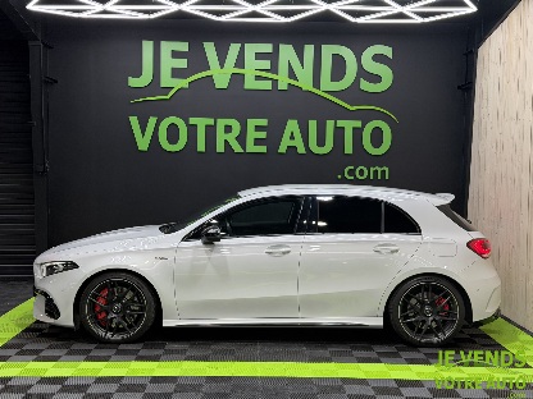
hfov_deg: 39.7
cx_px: 266
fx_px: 739
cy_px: 200
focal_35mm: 48
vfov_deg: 30.3
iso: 50
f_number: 1.78
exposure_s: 1/122
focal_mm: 6.76
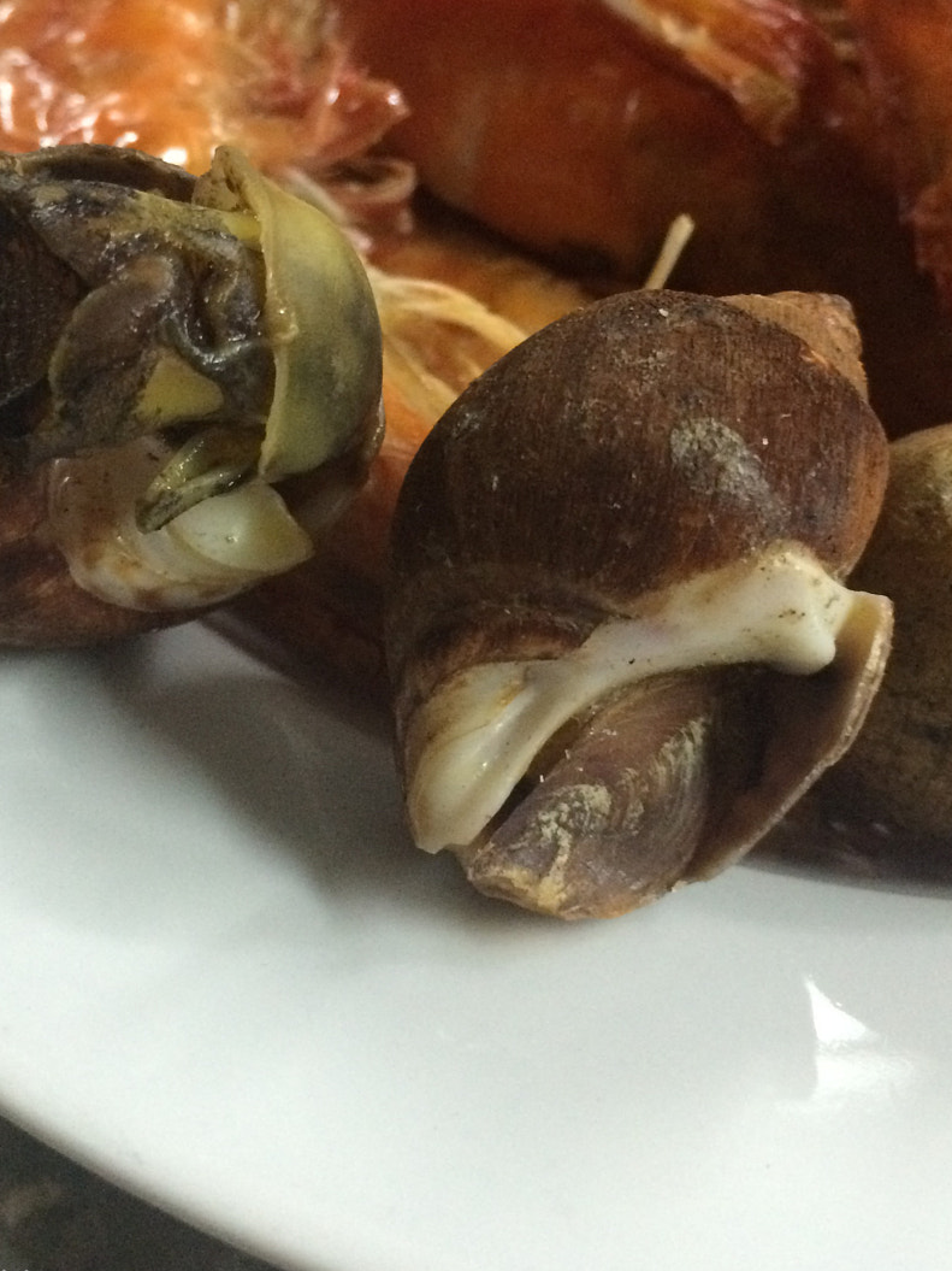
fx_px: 1614
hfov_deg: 32.9
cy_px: 492
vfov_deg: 42.7
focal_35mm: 44
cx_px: 453
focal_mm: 4.15
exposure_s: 1/17
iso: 320
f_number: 2.2
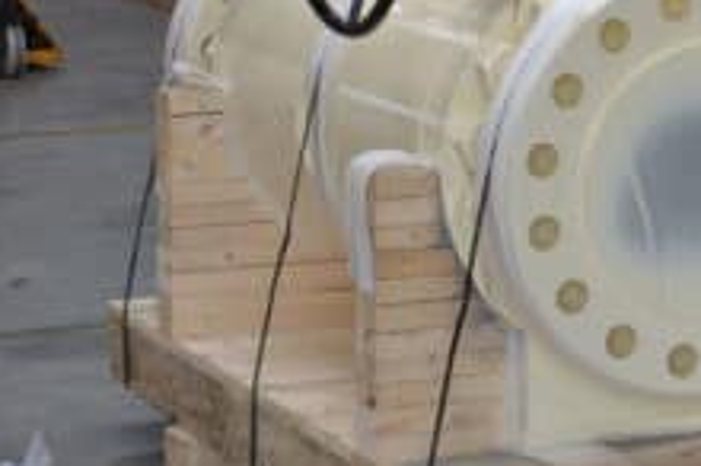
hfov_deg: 12.1
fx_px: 3189
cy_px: 48
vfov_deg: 8.3
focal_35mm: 164
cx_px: 950
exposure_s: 1/60
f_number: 4.5
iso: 400
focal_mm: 40
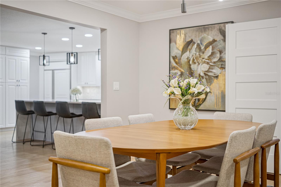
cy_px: 94
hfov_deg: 48.5
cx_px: 140
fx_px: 312
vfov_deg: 33.4
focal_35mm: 40
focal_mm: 40
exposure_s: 1/250
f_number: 2.5
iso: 800
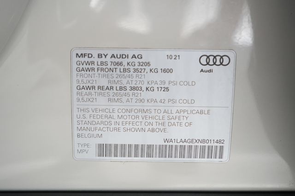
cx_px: 148
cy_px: 98
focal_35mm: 28
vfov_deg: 46.4
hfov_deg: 65.5
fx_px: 229
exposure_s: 1/100
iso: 3200
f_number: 2.8
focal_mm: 28
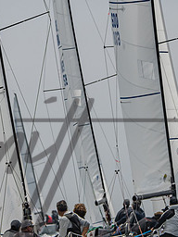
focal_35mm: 733
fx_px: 5026
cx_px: -67
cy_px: 261
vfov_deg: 2.7
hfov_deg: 2.0
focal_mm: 195
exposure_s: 1/4000
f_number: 6.3
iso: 400
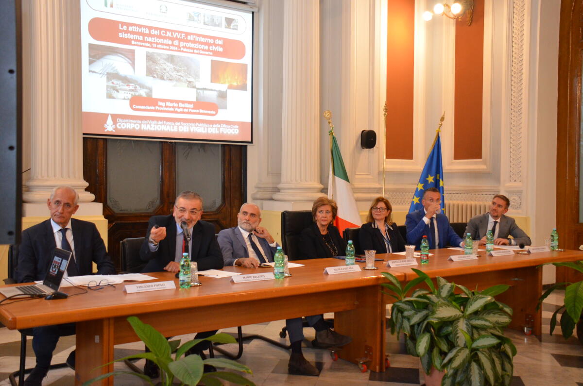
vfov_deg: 35.3
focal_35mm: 38
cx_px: 292
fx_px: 606
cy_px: 193
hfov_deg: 51.4
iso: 1600
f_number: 4
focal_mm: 25
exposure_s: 1/60
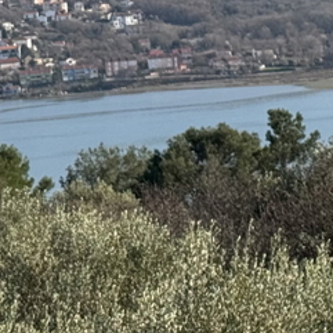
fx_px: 2296
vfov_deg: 8.2
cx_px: 95
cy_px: -99
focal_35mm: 211
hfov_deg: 8.3
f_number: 1.78
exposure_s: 1/4608
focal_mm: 6.76
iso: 64
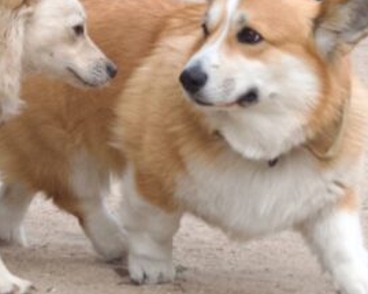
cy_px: 95
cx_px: 18
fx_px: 2014
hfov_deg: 10.4
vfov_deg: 8.3
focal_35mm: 185
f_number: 5
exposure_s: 1/2000
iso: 2000
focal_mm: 52.4
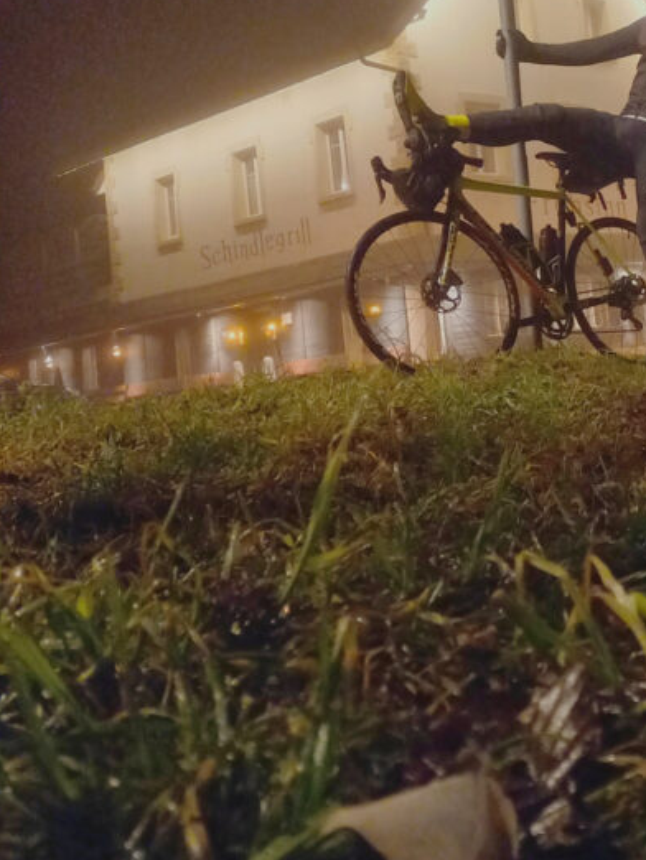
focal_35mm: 49
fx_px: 1218
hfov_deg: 28.1
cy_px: 293
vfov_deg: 38.5
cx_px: 630
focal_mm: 4.7
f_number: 1.8
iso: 2000
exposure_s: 1/14
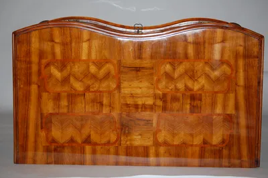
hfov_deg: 24.6
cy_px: 89
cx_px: 134
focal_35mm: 82
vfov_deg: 16.5
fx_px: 614
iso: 400
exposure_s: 1/60
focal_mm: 55
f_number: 4
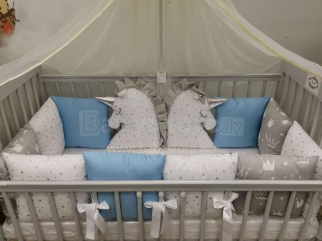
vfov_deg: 48.2
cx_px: 161
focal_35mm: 29
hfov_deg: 61.7
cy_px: 120
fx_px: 270
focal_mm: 5.58
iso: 125
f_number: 1.8
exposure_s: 1/100
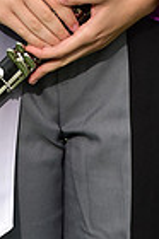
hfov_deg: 1.7
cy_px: -203
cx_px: 71
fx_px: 5519
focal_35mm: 831
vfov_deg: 2.5
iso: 500
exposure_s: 1/250
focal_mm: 200
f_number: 5.6
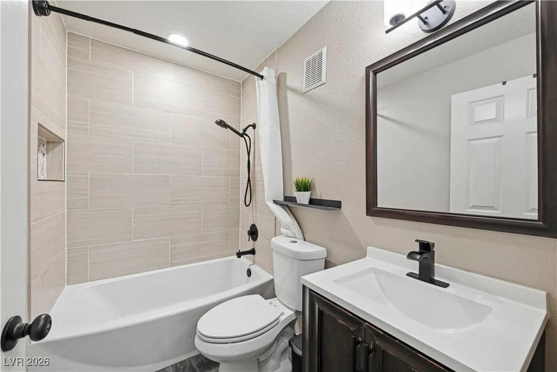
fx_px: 217
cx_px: 278
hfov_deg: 104.2
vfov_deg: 81.2
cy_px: 186
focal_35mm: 14
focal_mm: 14
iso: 800
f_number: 9
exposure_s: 1/125
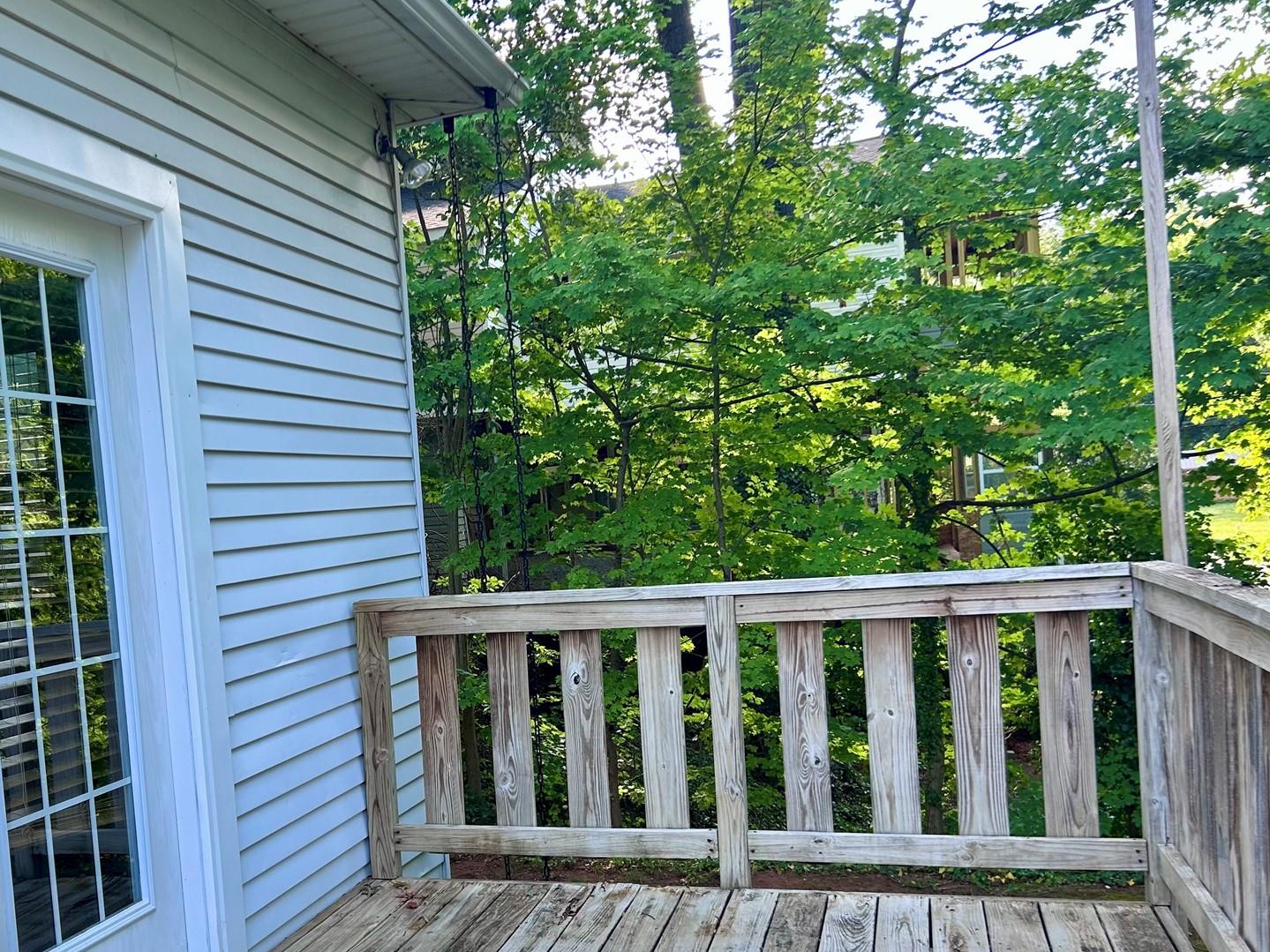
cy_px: 596
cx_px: 381
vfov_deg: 38.4
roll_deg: +5.1
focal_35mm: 37
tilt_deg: -3.2
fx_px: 1357
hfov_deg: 48.9
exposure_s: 1/156
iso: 40
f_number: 1.5
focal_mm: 5.7
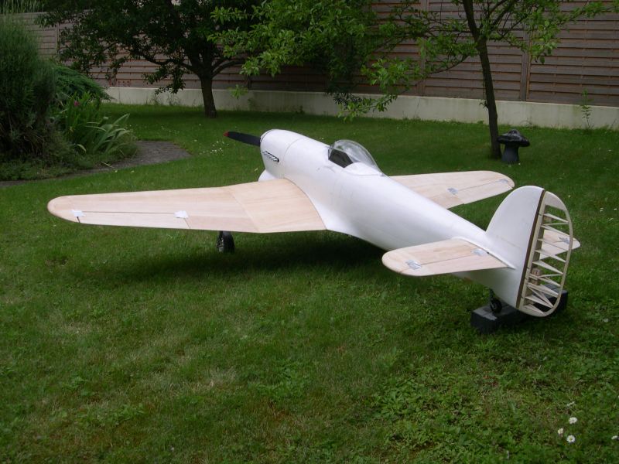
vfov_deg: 37.7
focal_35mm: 38
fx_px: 680
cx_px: 310
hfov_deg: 49.0
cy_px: 232
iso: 100
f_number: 7.6
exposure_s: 1/148
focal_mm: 8
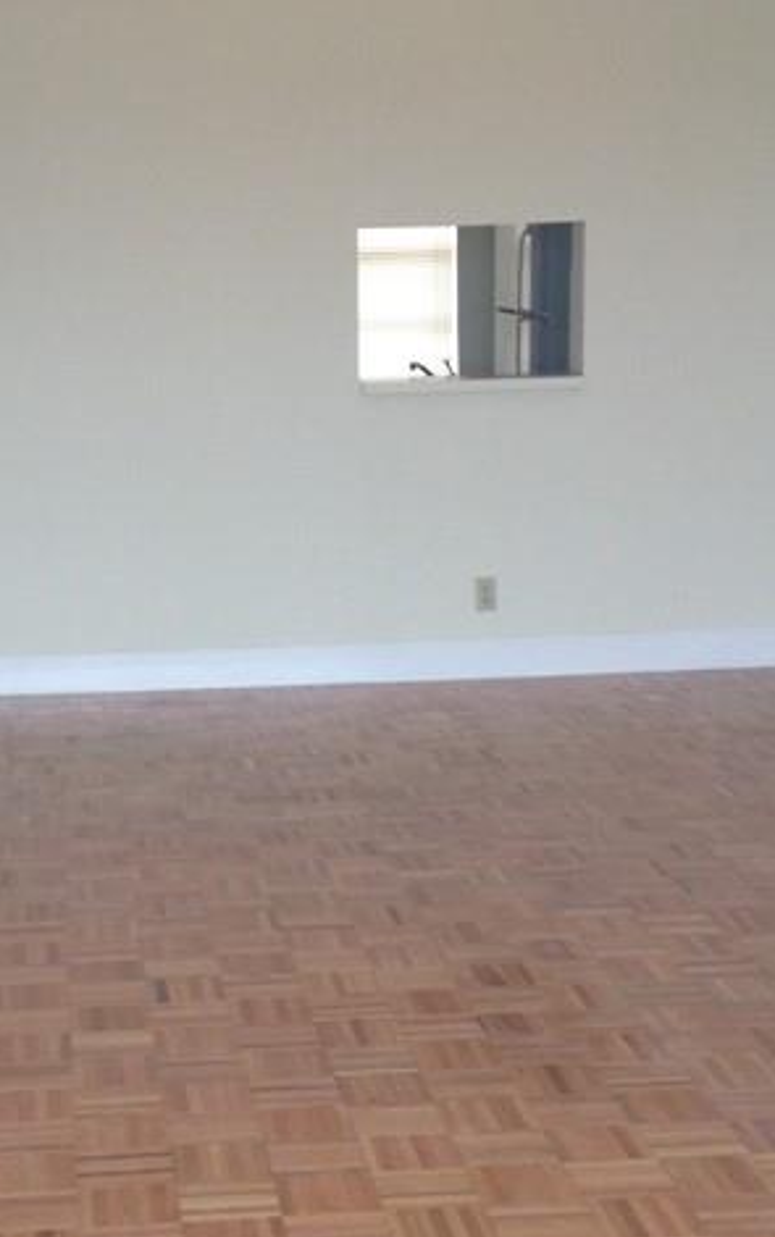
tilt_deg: -5.8
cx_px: 250
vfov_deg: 27.1
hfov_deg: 17.1
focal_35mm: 76
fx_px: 2564
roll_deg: +0.4
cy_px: 649
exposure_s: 1/40
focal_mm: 4.12
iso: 50
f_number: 2.4
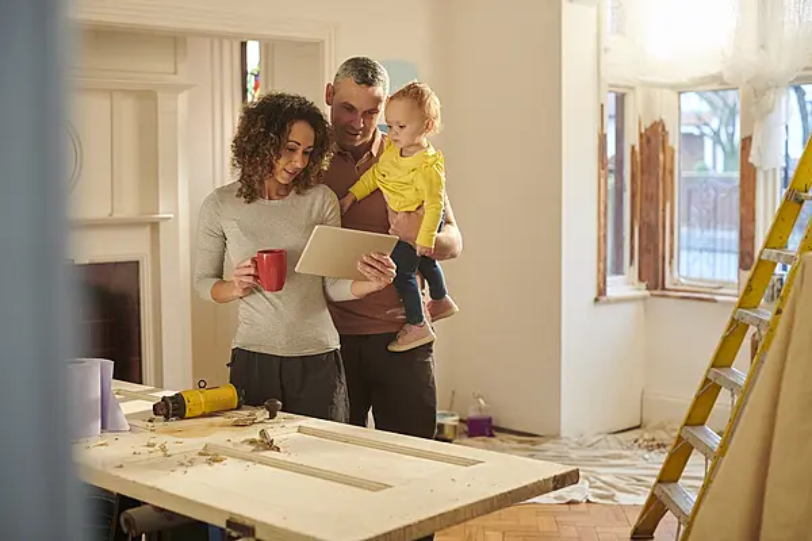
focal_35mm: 50
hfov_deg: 39.6
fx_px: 1128
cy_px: 270
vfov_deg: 27.0
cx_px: 406
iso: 1600
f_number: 2.8
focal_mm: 50
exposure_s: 1/200
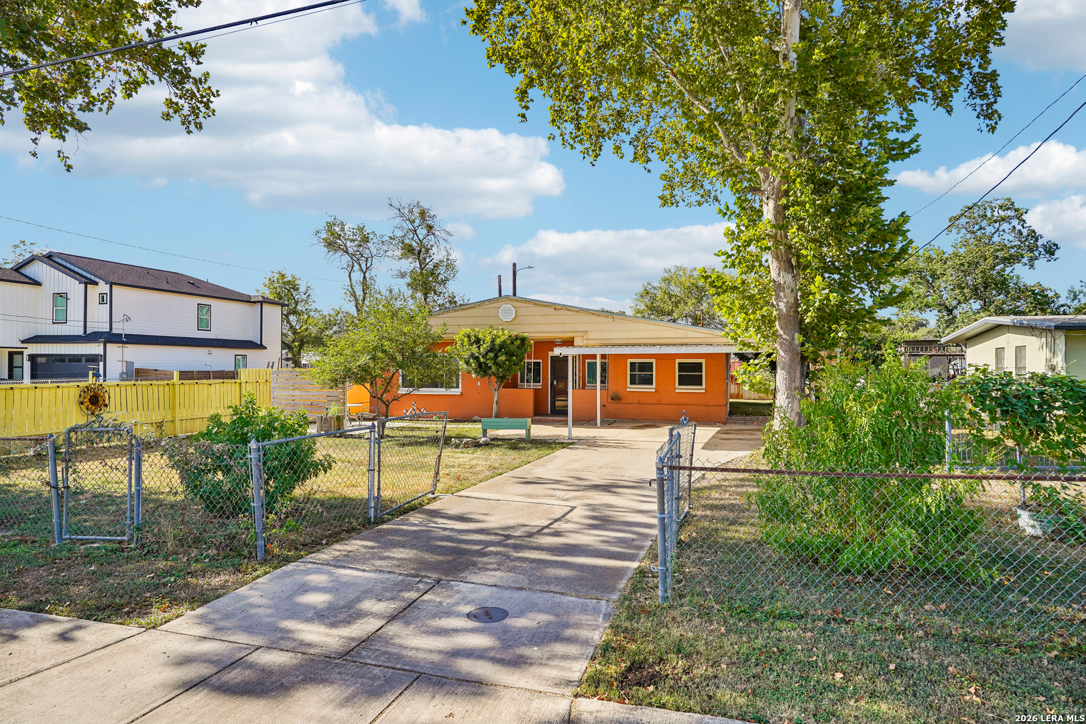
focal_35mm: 21
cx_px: 543
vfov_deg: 59.5
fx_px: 633
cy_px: 362
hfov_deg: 81.2
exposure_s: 1/200
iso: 100
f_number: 8
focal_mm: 21
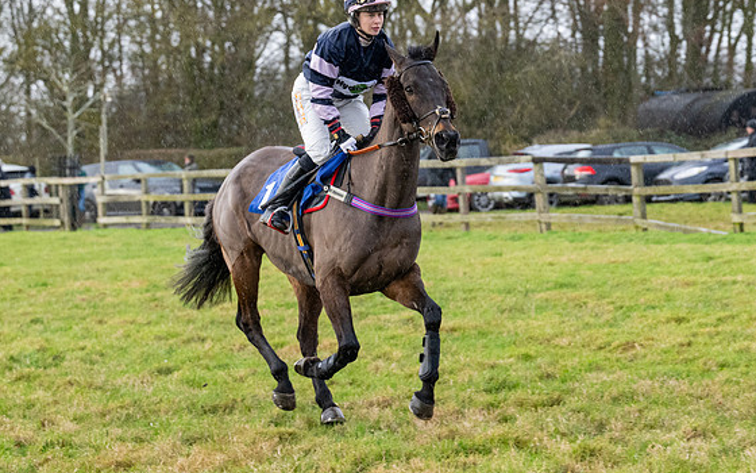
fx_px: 2988
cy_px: 170
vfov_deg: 9.0
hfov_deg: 14.4
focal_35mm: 145
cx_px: 392
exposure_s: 1/400
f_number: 4
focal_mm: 79
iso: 1600
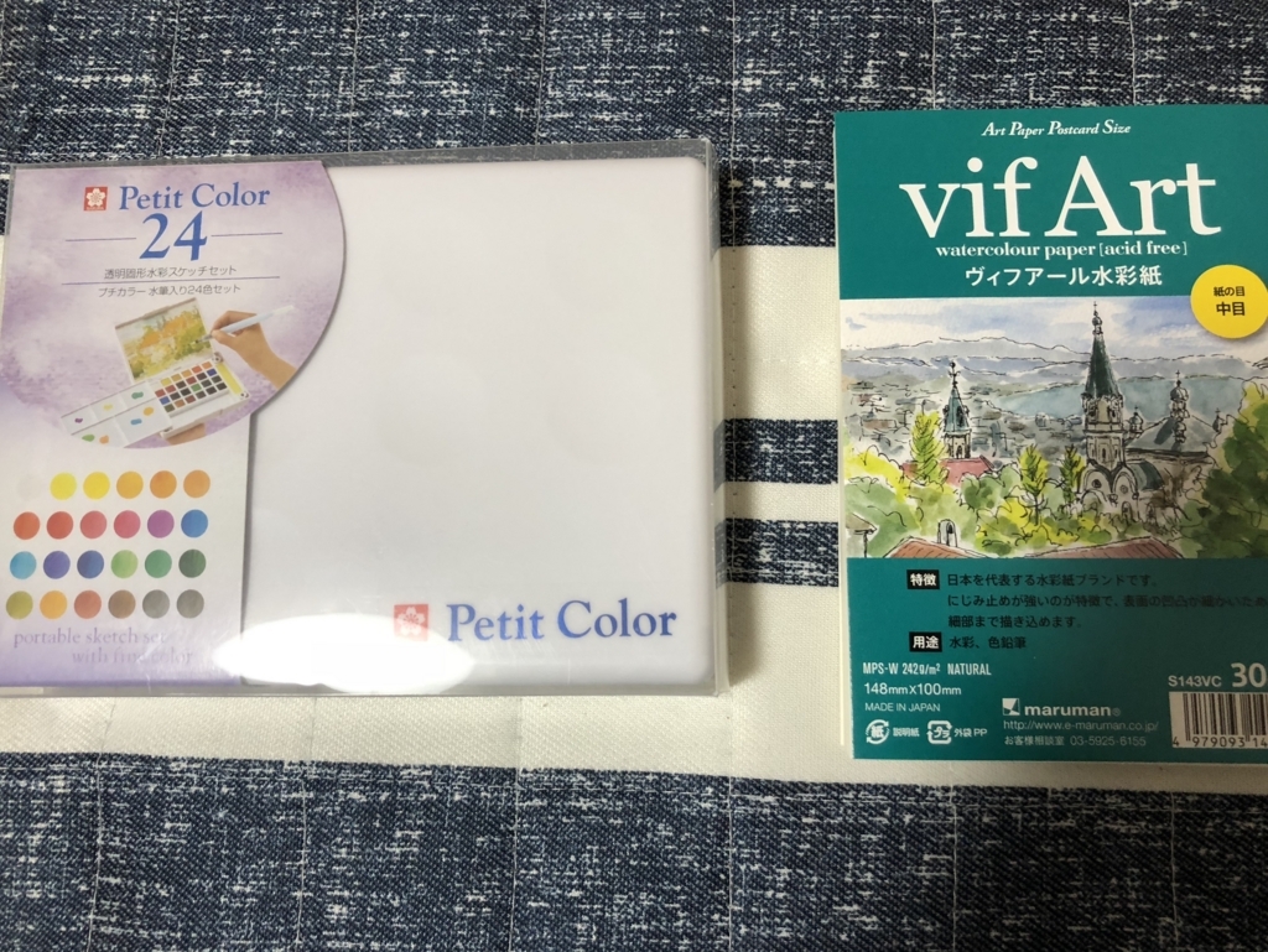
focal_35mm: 28
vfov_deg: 49.8
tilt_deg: -80.8
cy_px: 476
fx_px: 1026
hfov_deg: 63.4
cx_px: 634
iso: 40
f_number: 1.8
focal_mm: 3.99
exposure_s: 1/19
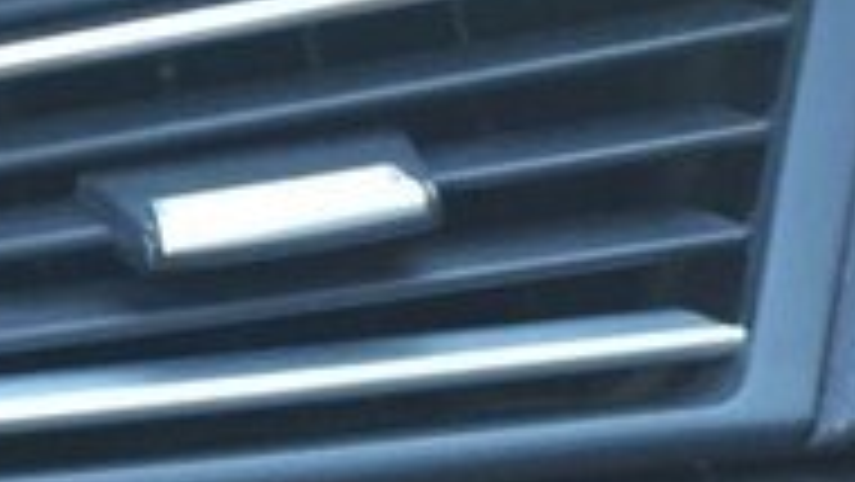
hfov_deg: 19.3
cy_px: 957
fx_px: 2495
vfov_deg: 10.2
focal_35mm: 110
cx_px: 621
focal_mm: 4.15
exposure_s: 1/33
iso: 64
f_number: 2.2
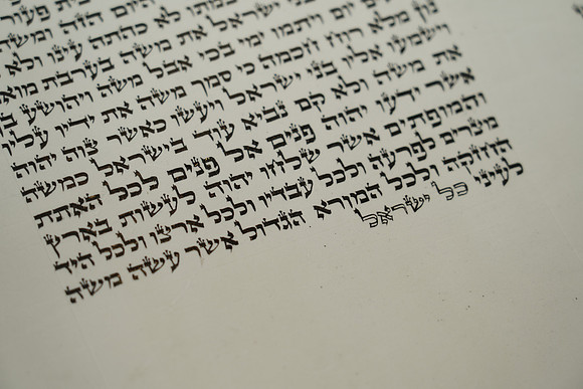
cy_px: 194
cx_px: 292
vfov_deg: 13.0
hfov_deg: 19.5
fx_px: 1701
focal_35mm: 105
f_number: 5.6
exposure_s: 1/100
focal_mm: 105
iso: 200
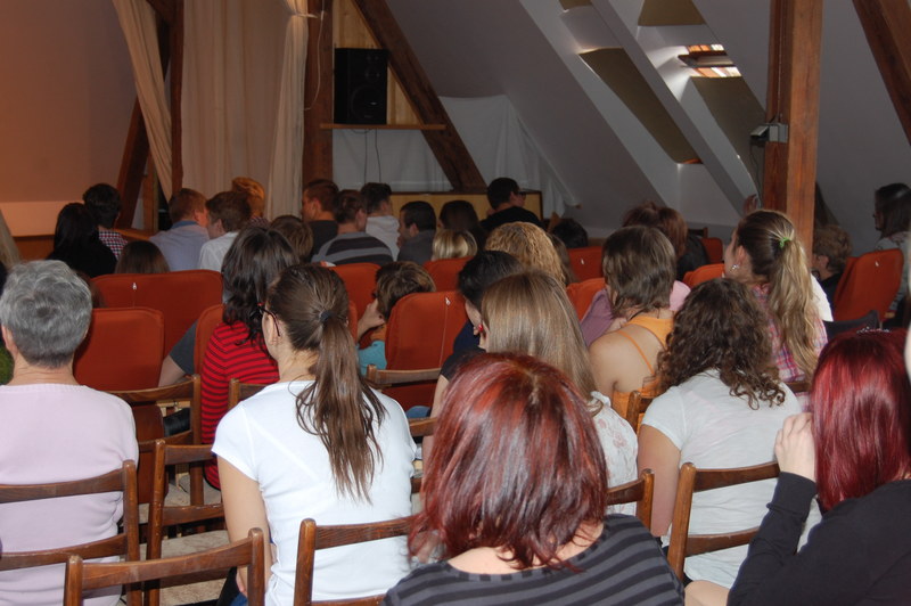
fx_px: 1441
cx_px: 456
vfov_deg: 23.7
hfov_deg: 35.1
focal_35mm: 57
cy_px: 303
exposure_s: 1/60
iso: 400
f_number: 5
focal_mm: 38
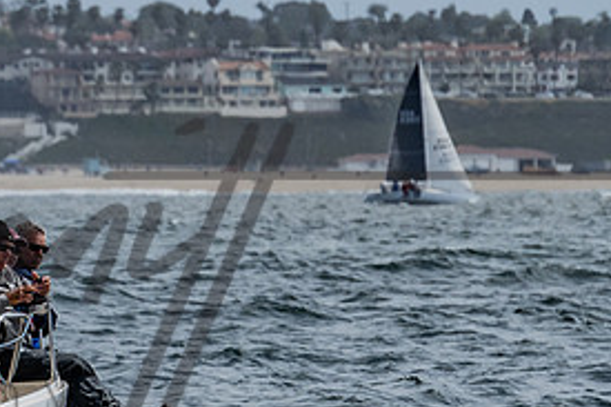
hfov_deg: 2.2
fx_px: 15672
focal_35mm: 924
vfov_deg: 1.5
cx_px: 3
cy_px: 136
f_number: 6.3
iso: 200
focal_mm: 200
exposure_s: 1/2000
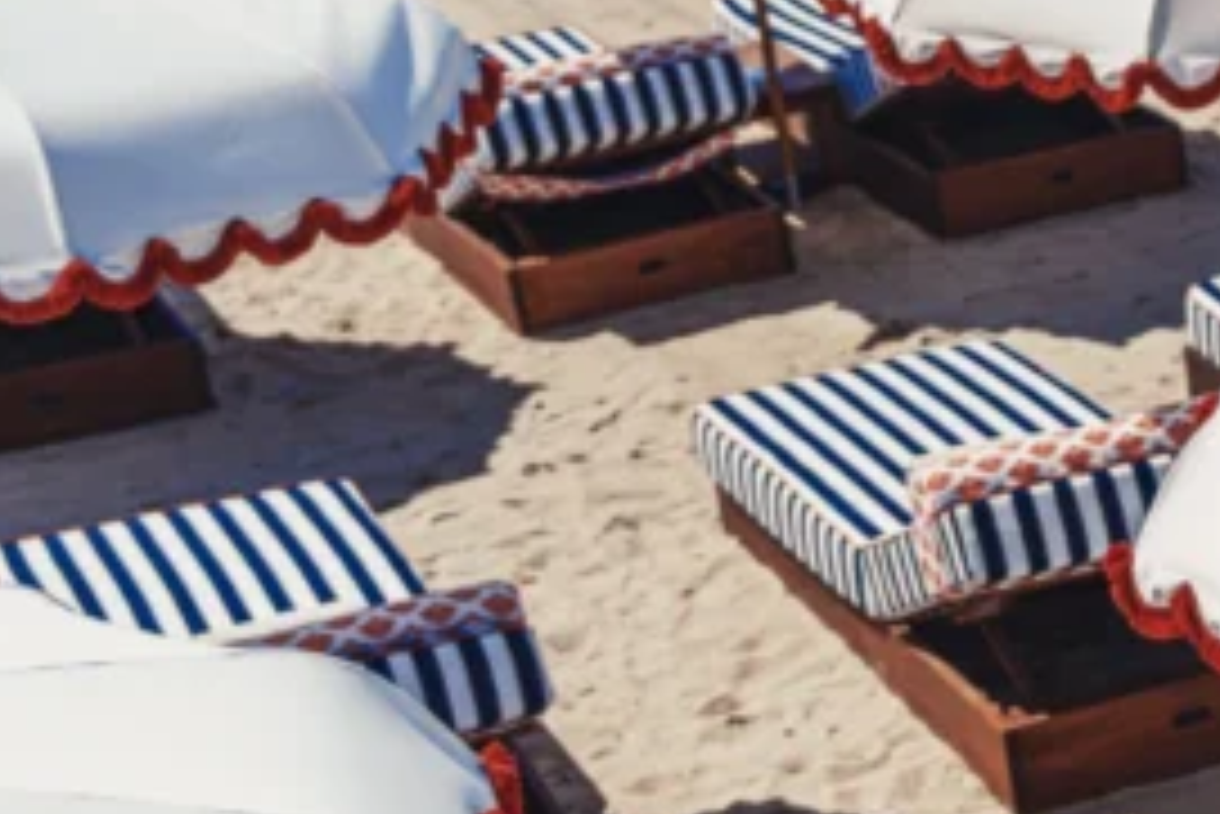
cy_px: 672
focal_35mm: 121
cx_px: 1792
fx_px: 4103
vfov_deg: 11.3
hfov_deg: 15.7
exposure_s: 1/4000
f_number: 2.8
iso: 125
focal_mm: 41
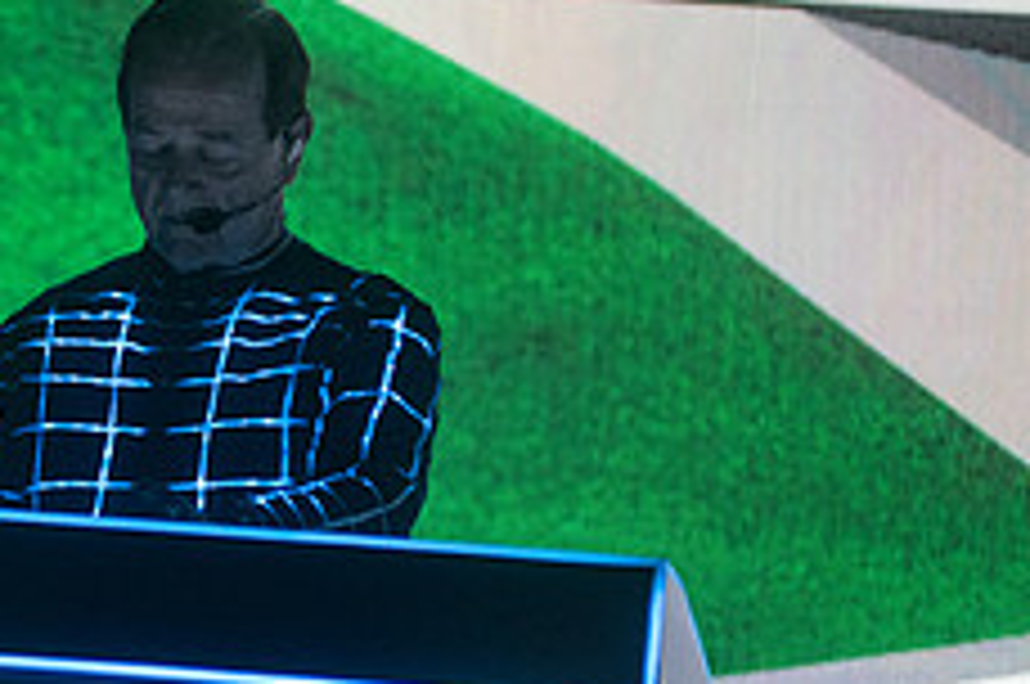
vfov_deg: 2.2
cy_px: 398
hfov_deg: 3.4
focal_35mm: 610
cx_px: 53
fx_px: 17428
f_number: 3.2
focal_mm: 200
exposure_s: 1/250
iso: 2500
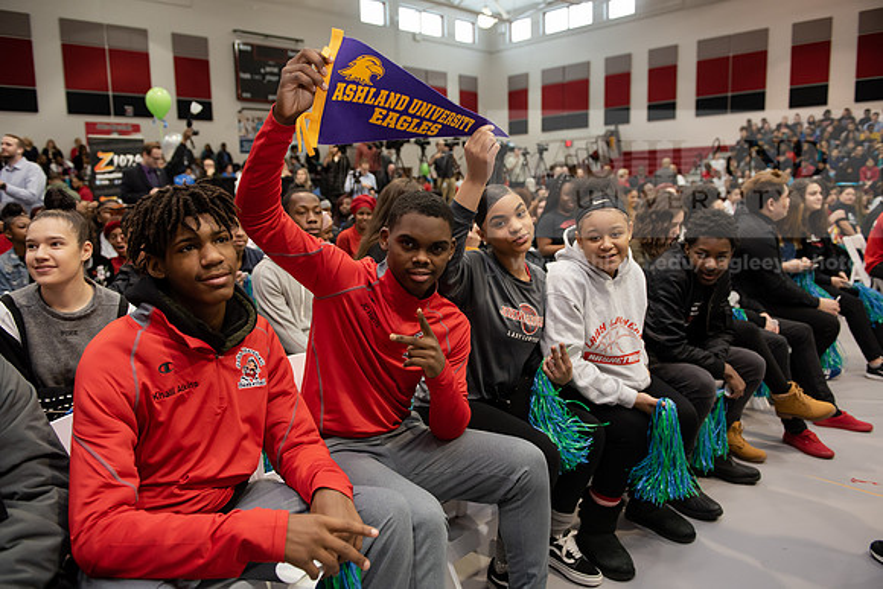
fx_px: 638
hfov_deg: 69.4
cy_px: 294
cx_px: 442
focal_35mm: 26
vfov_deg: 49.6
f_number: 3.5
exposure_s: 1/160
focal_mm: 26
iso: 1600
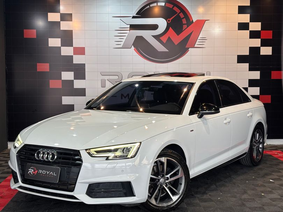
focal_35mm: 52
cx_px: 142
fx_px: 425
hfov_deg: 36.8
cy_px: 106
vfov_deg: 28.0
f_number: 1.6
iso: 40
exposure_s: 1/120
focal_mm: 5.96
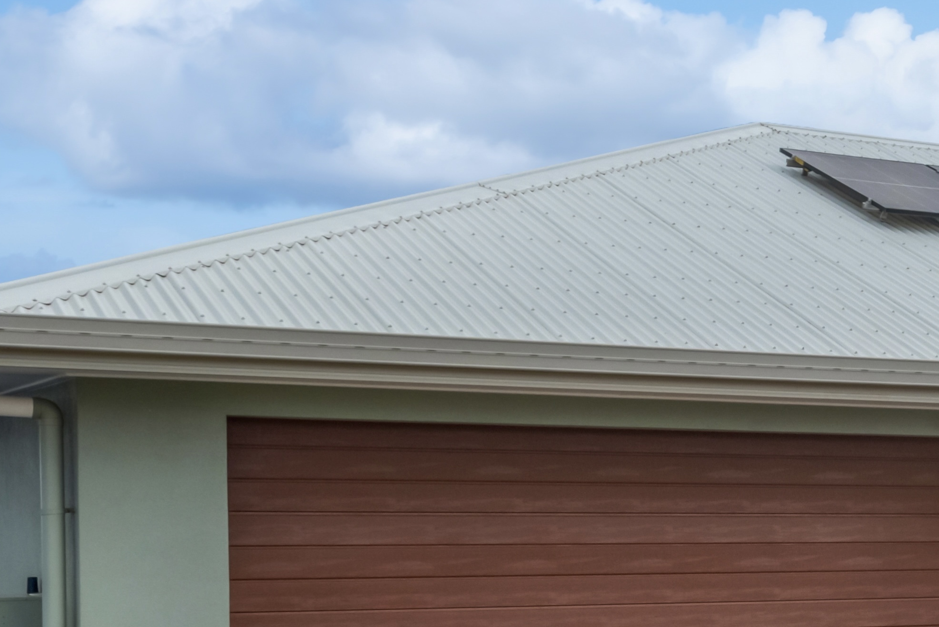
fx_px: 1879
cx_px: 1124
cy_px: 620
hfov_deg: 25.3
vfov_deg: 18.5
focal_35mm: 72
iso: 1600
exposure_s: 1/1250
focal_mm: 27
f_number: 13
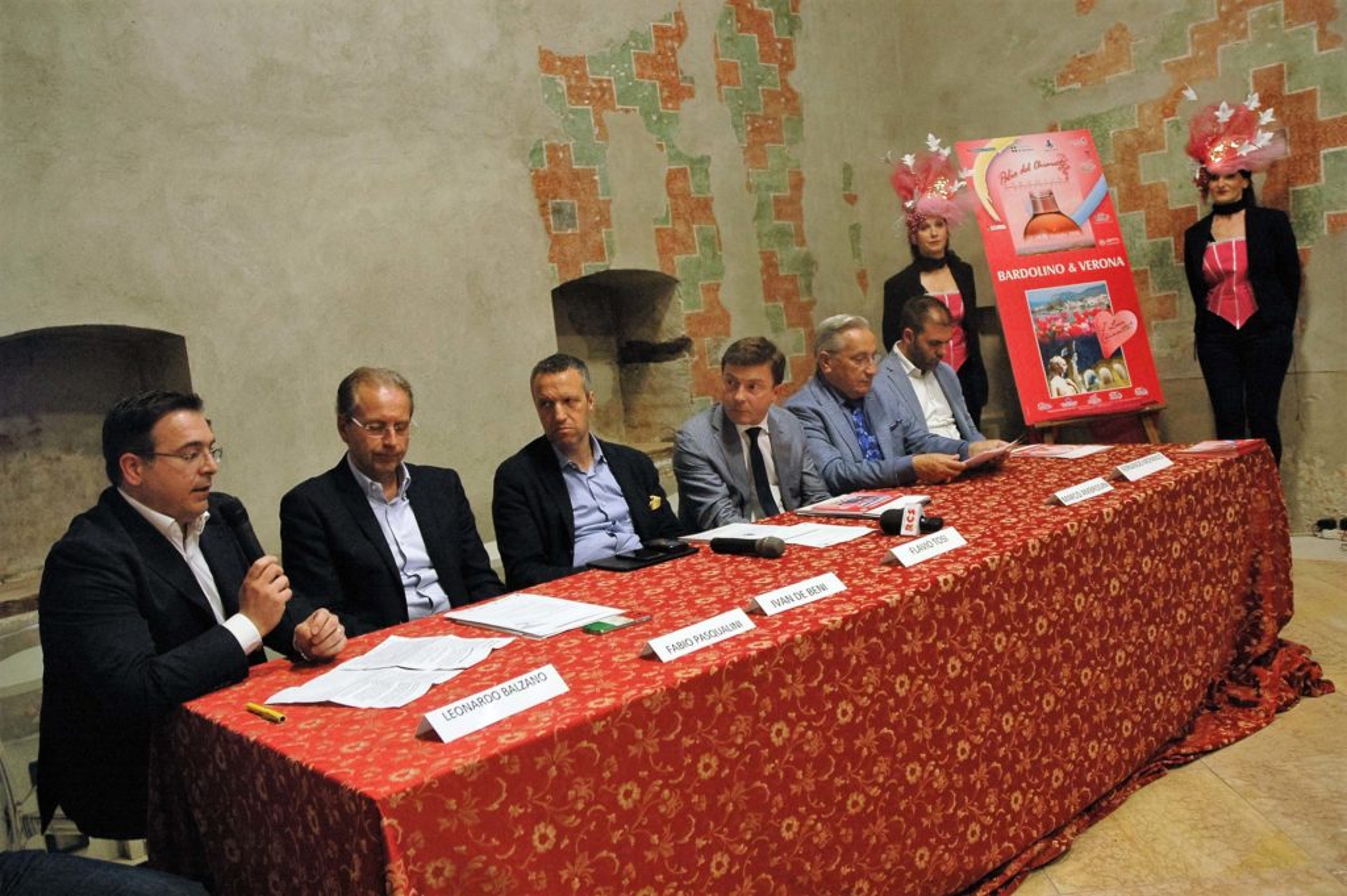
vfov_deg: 39.9
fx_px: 1234
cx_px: 674
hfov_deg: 57.3
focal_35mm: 33
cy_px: 448
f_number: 3.8
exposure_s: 1/30
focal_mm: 22
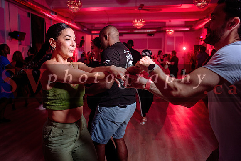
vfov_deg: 36.1
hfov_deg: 52.1
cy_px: 81
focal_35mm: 37
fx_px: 246
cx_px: 111
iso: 800
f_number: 3.2
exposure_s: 1/80
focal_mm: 34
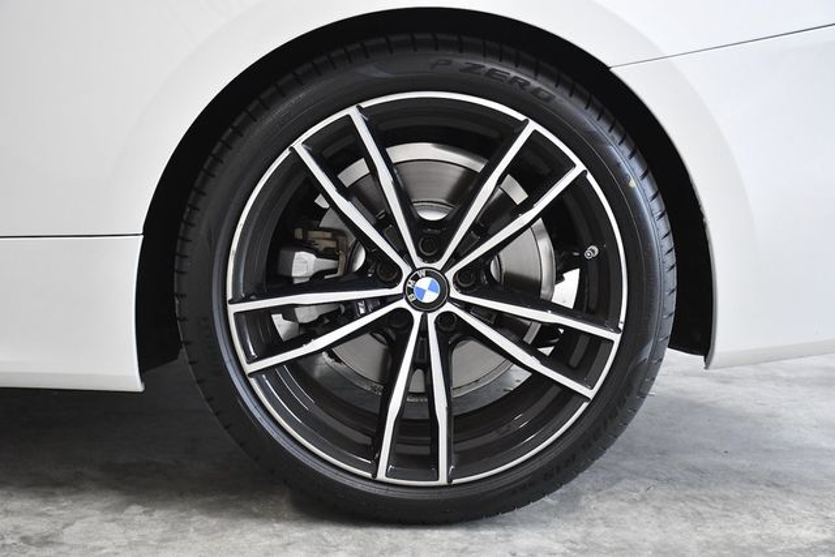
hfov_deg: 35.0
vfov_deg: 23.8
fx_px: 1322
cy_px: 278
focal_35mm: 57
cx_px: 418
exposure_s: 1/500
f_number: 4.5
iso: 2500
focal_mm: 38
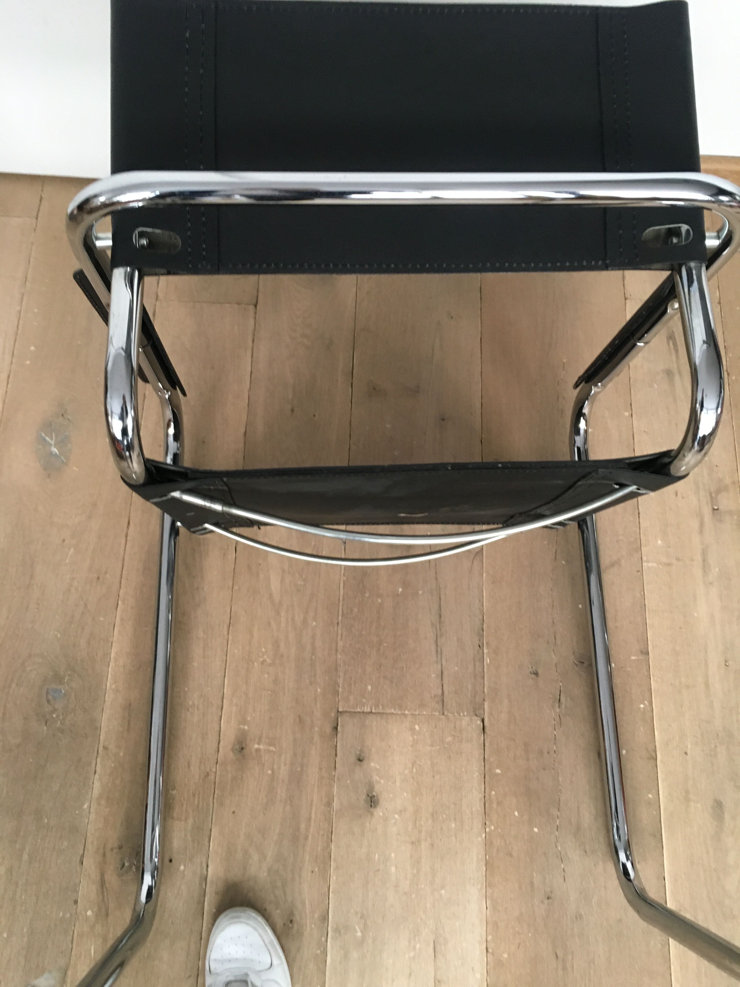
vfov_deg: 61.7
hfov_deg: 48.2
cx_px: 370
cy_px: 494
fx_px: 827
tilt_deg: -71.9
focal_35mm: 29
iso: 200
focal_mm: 4.15
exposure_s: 1/33
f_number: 2.2
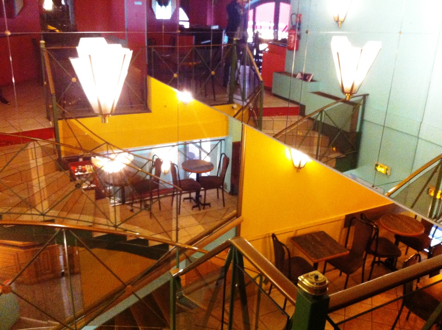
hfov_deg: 52.7
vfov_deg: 40.6
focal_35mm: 35
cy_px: 165
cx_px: 221
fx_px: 446
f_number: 2.8
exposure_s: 1/15
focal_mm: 3.85
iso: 640
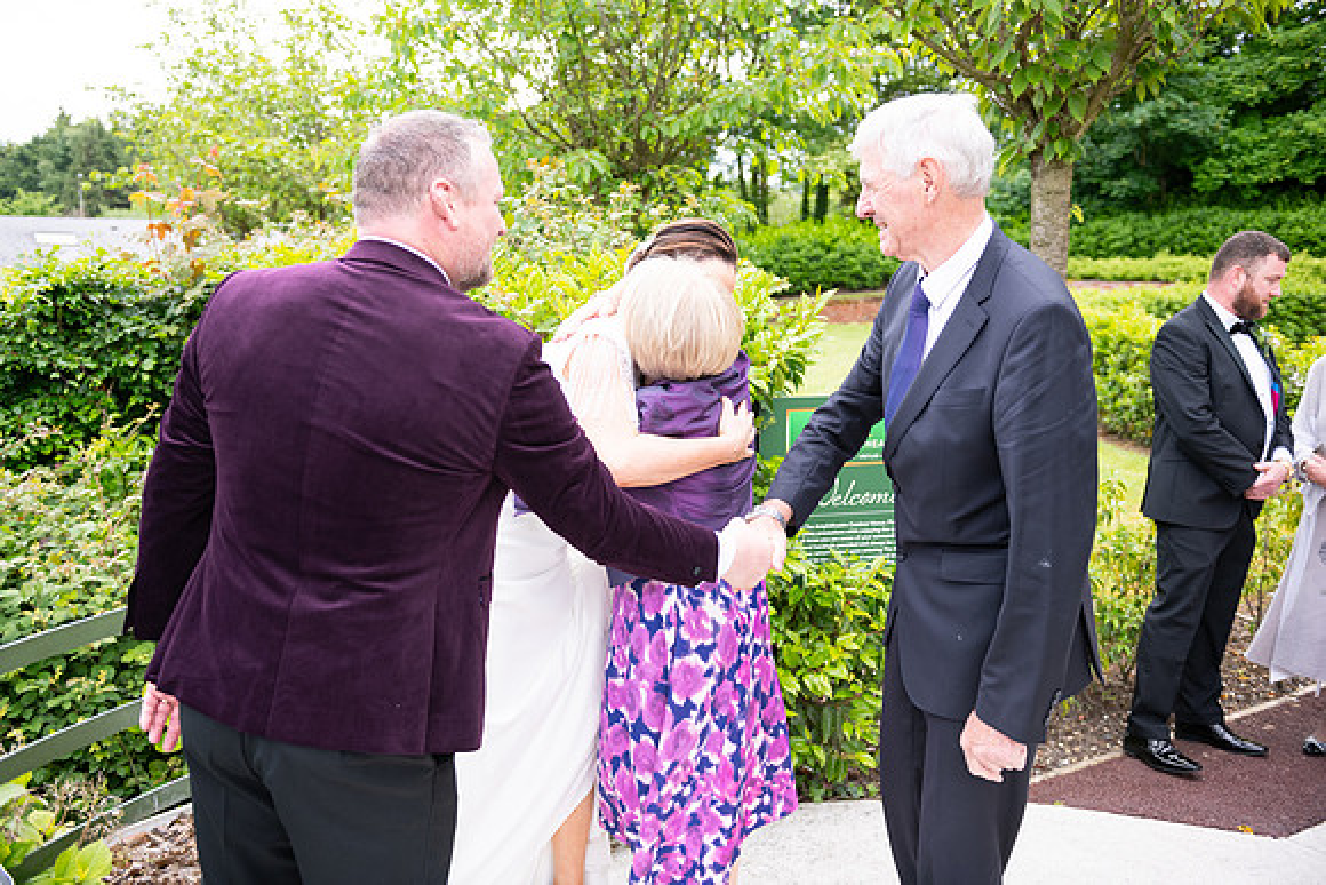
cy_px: 442
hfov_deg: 58.7
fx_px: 1179
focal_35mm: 32
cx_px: 663
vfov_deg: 41.1
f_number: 3.5
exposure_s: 1/800
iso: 250
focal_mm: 32
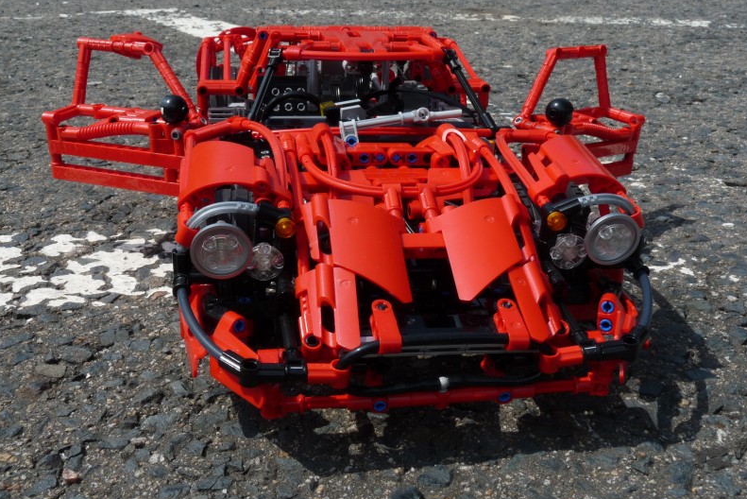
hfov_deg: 47.4
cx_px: 374
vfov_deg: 32.6
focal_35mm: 41
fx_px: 851
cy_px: 234
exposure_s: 1/400
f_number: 8
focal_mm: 6.9
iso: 100
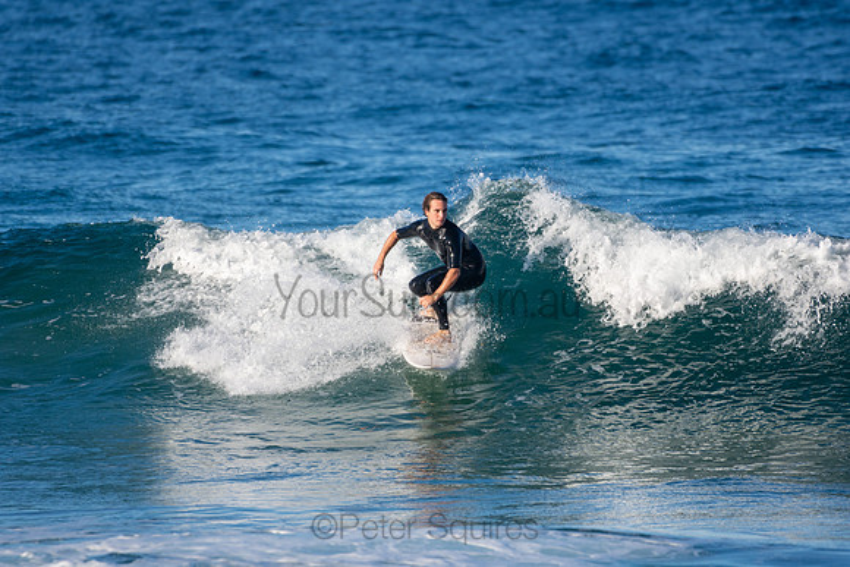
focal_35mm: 750
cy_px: 284
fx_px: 17712
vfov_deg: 1.8
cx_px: 425
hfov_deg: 2.7
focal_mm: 500
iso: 250
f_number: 5.6
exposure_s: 1/1250
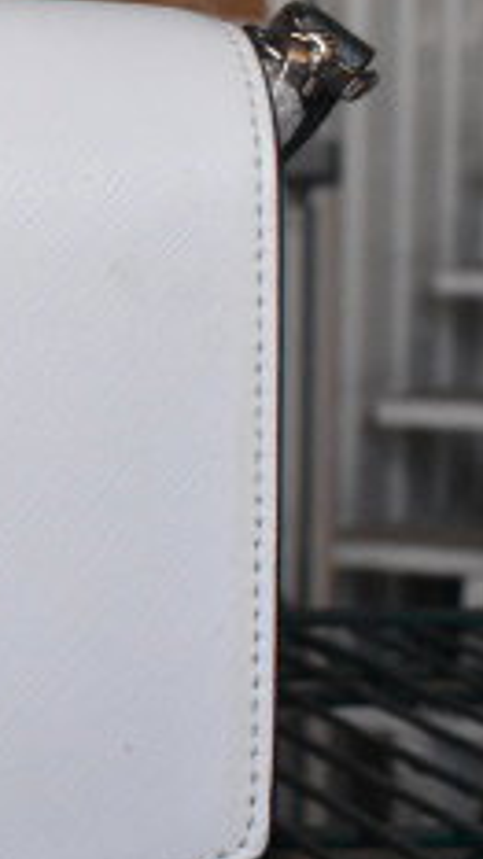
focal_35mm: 119
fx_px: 2719
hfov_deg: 9.2
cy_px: 477
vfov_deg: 17.9
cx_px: -630
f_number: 13
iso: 6400
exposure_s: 1/640
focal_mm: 29
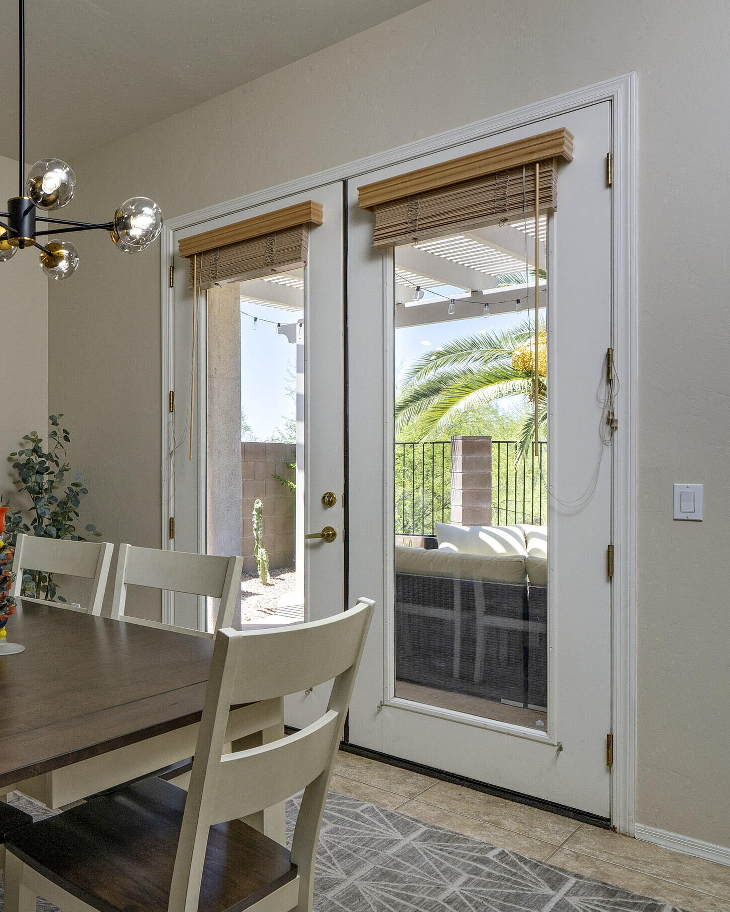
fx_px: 702
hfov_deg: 48.4
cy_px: 466
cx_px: 57
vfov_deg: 66.0
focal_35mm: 26
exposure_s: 1/160
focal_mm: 12
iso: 200
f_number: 7.1
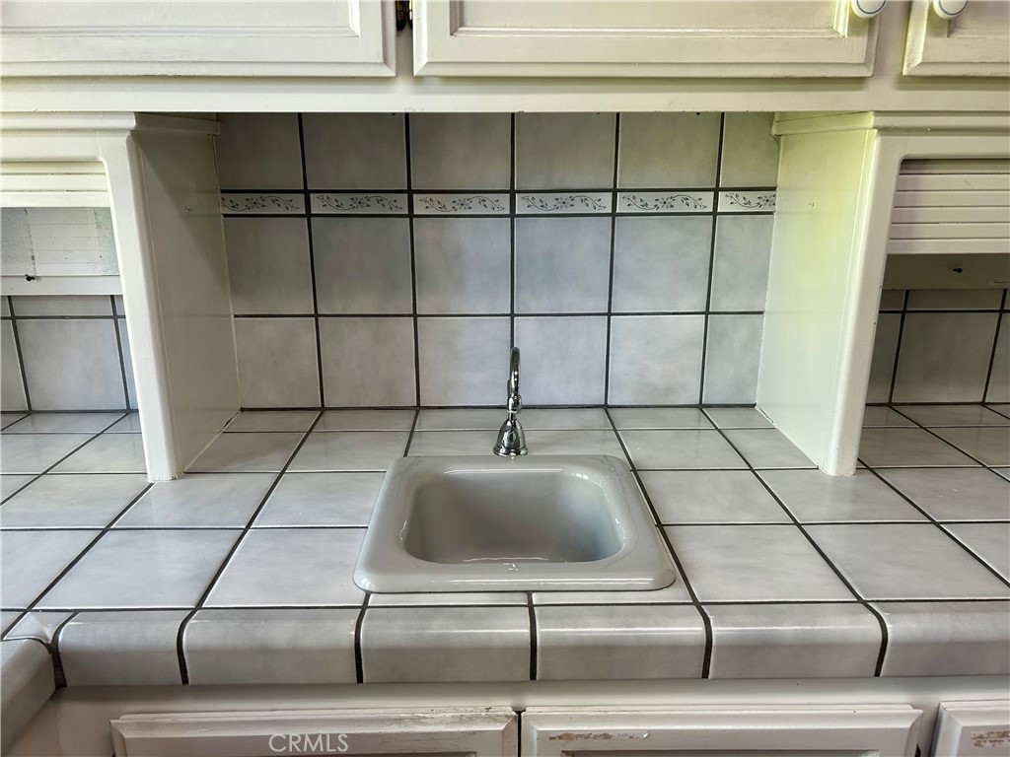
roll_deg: +0.7
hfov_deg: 67.3
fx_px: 759
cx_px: 505
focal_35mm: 26
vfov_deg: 53.1
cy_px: 378
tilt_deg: -16.4
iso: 100
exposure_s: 1/120
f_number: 1.5
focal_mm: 5.7
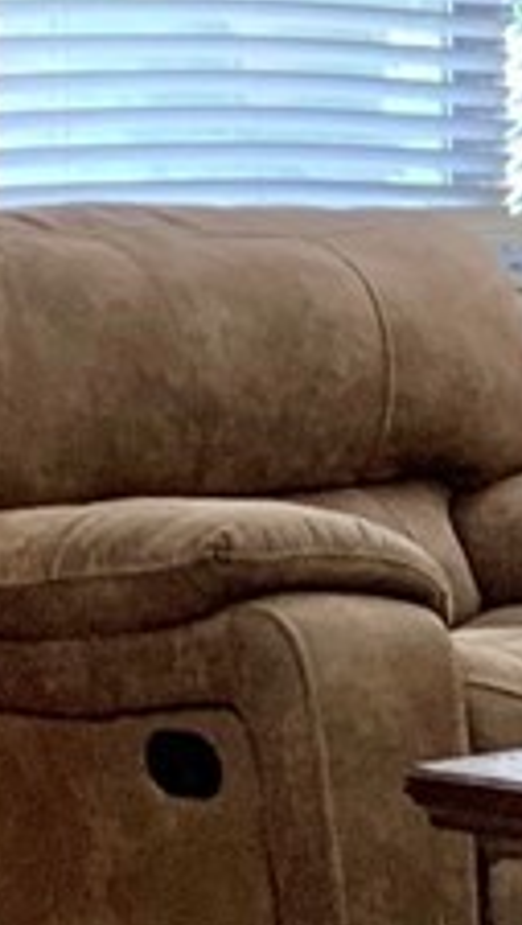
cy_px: 662
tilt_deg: -4.7
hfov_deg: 5.7
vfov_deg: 10.7
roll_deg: -1.8
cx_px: 1550
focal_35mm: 201
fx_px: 4933
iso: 100
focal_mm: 4.25
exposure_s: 1/71
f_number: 1.8
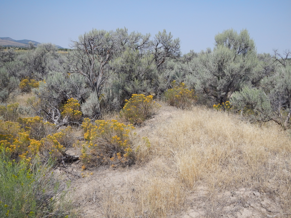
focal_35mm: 33
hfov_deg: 55.4
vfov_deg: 42.9
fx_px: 277
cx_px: 146
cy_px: 109
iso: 125
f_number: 3.9
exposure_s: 1/1250
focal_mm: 5.9
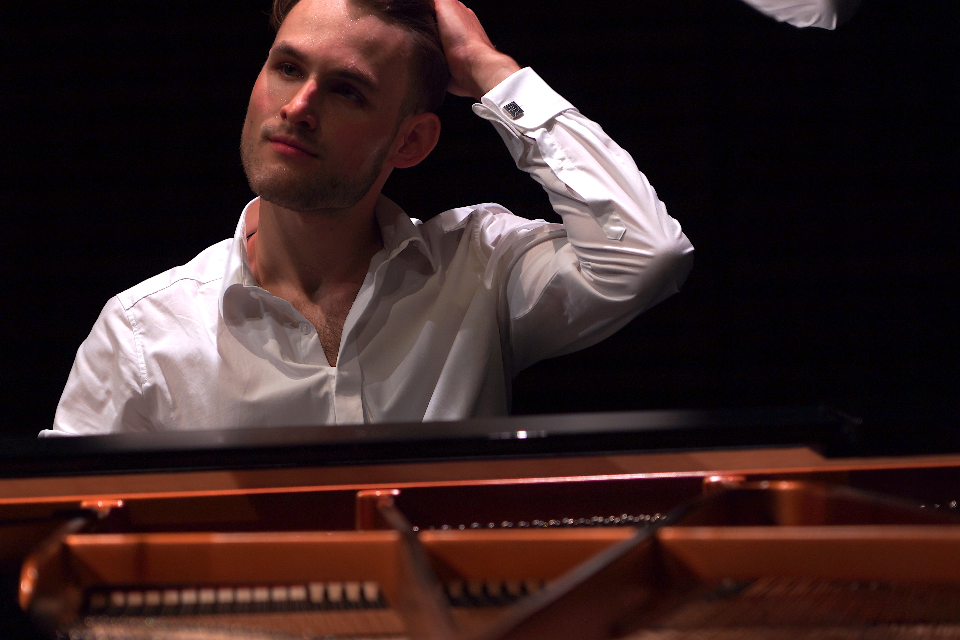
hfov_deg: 12.3
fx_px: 4453
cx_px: 393
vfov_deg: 8.2
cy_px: 219
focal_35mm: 167
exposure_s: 1/125
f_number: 4
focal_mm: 105
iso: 160
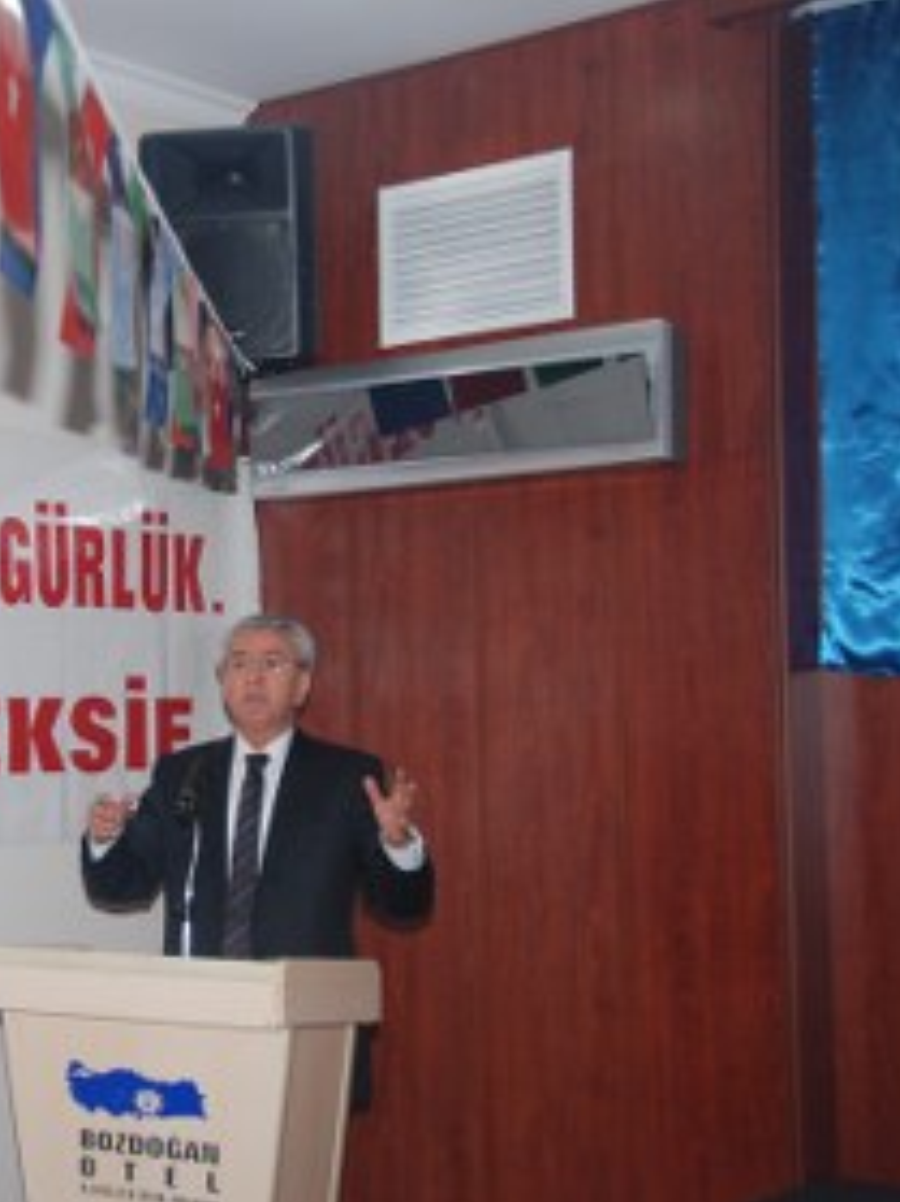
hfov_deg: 23.4
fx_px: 2116
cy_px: 603
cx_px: 103
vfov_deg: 31.7
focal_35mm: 61
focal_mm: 28
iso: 200
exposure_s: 1/60
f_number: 4
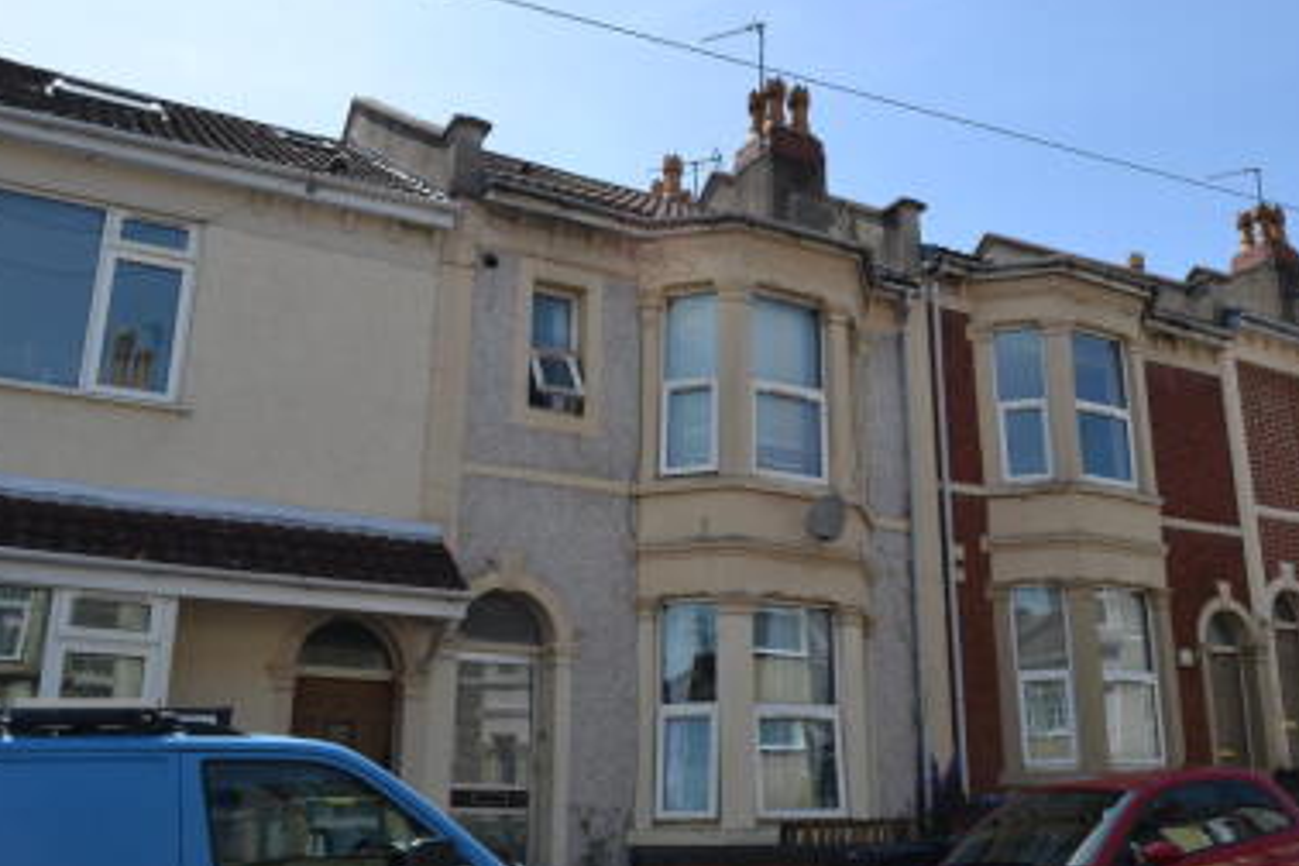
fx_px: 1227
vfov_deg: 38.8
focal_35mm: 34
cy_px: 390
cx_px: 739
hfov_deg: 55.6
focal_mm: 18
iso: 100
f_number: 8
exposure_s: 1/250
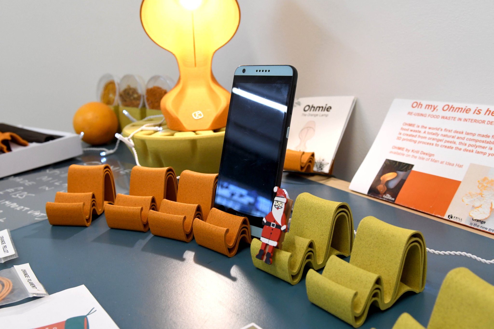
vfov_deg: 36.9
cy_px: 164
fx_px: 494
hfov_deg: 53.1
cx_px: 247
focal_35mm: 36
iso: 1600
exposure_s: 1/125
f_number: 5.6
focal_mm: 24
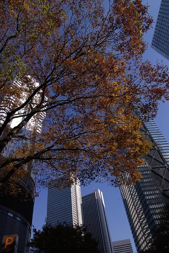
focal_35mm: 24
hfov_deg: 53.2
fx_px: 169
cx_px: 84
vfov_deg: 73.7
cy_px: 126
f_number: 9
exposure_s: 1/320
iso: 200
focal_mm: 16
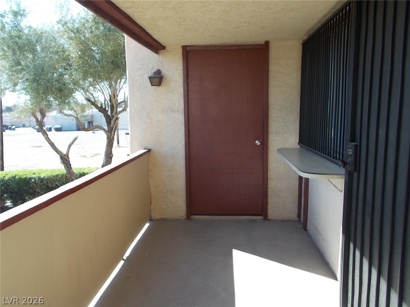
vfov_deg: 46.8
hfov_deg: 60.0
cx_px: 205
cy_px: 154
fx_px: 355
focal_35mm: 30
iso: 80
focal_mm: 5.3
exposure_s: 1/160
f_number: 3.4
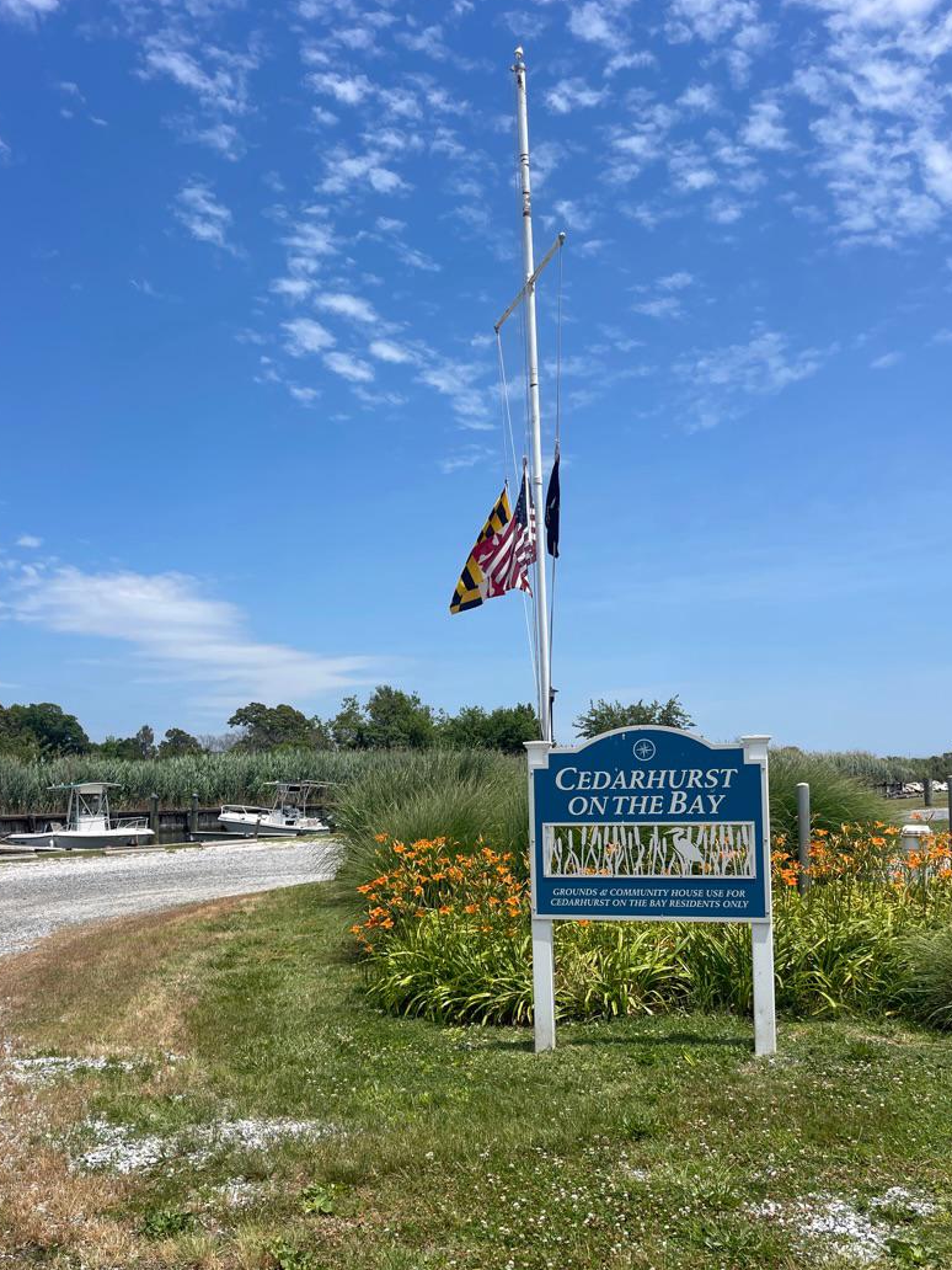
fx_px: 1137
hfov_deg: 45.3
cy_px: 740
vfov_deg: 58.0
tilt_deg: +1.0
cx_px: 415
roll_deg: +1.0
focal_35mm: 31
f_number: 1.6
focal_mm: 5.1
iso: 32
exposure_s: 1/5376
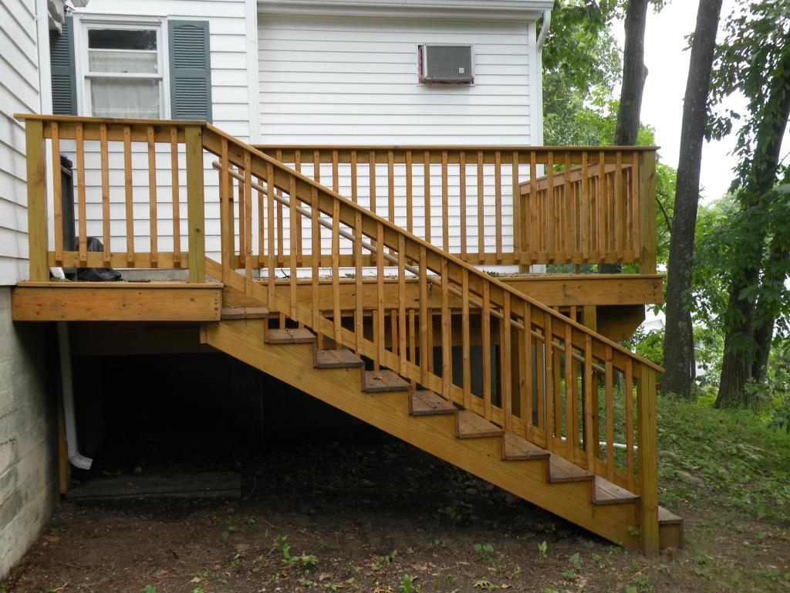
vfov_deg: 34.3
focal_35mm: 42
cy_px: 296
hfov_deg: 44.8
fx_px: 959
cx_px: 395
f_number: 3.5
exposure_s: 1/100
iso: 64
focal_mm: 7.4
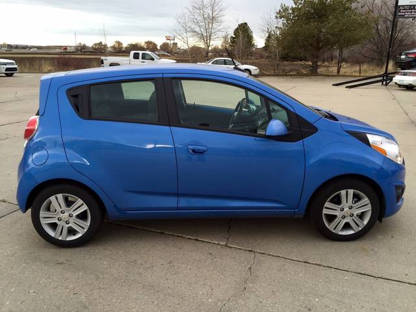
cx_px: 208
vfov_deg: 48.2
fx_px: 349
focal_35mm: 29
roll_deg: -1.6
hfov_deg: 61.7
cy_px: 156
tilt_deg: -15.7
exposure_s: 1/120
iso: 40
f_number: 2.2
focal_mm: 4.15
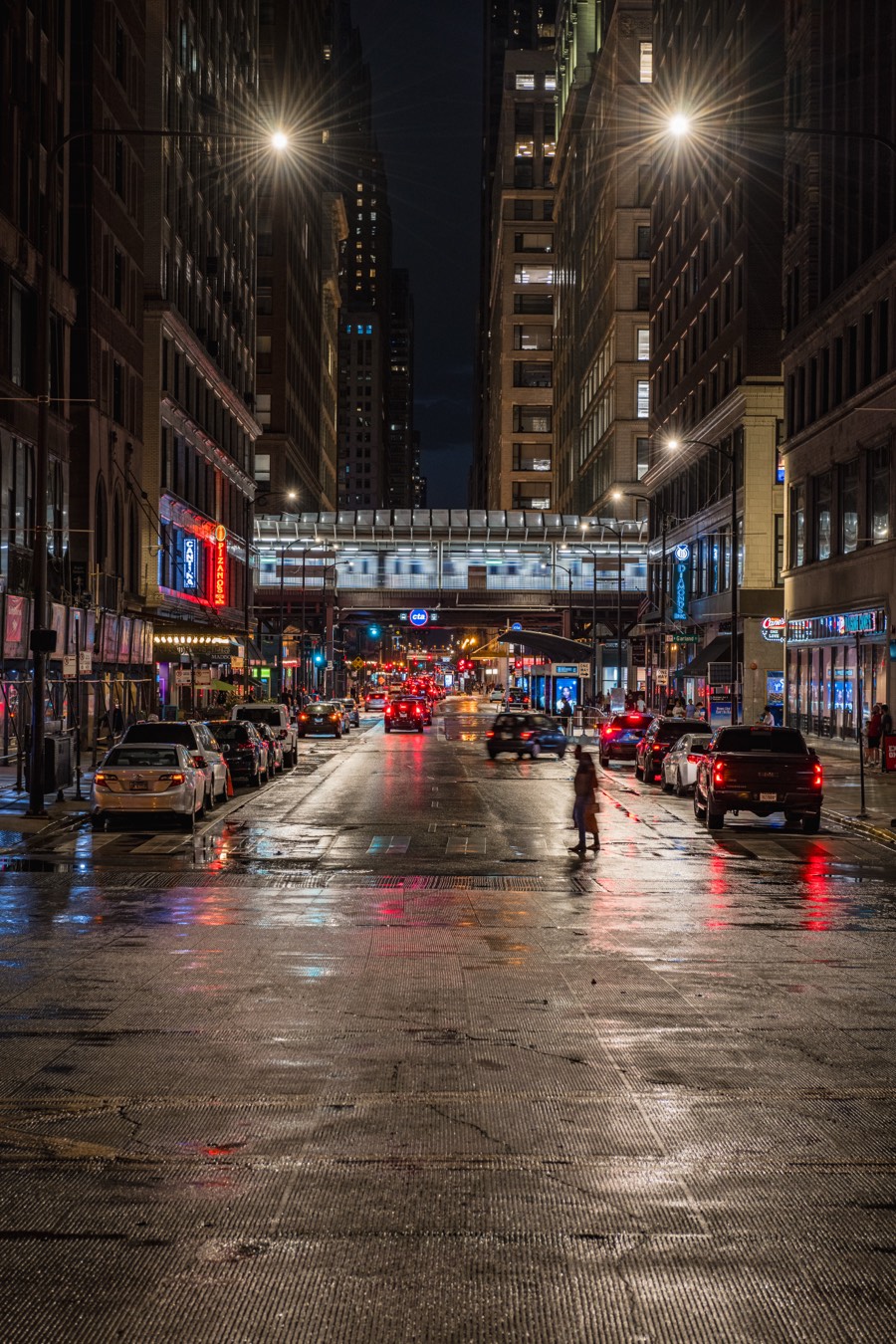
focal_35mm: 70
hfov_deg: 19.5
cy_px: 672
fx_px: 2613
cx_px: 448
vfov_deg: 28.8
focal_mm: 70
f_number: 6.3
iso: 400
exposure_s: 1/8
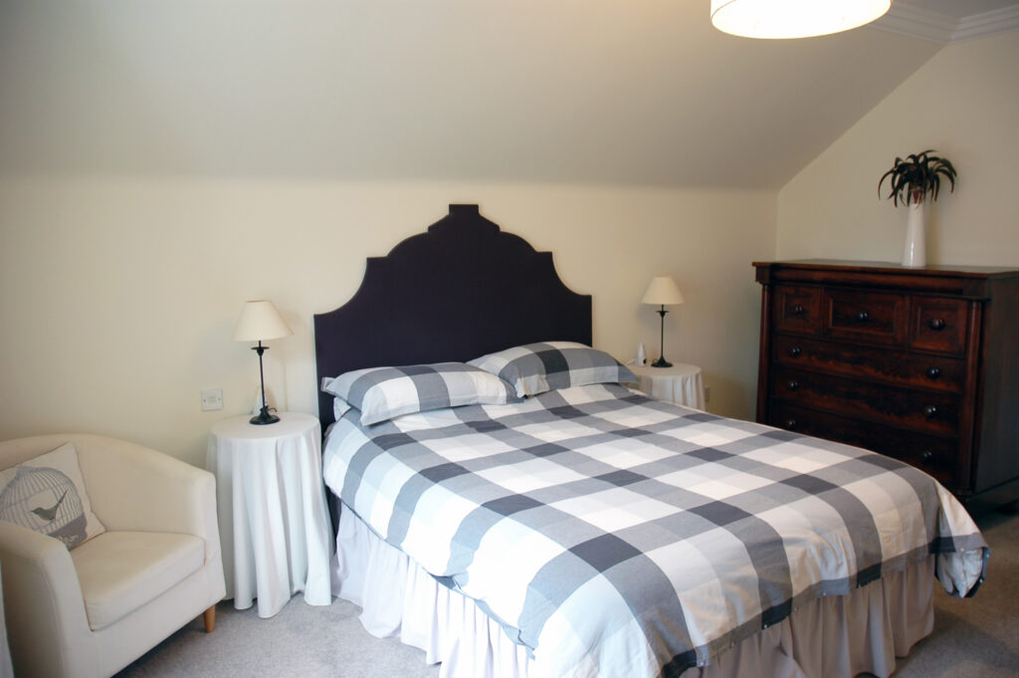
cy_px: 339
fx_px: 764
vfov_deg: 47.9
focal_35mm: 27
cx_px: 510
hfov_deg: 67.4
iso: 200
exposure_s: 1/10
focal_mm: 18
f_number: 3.5
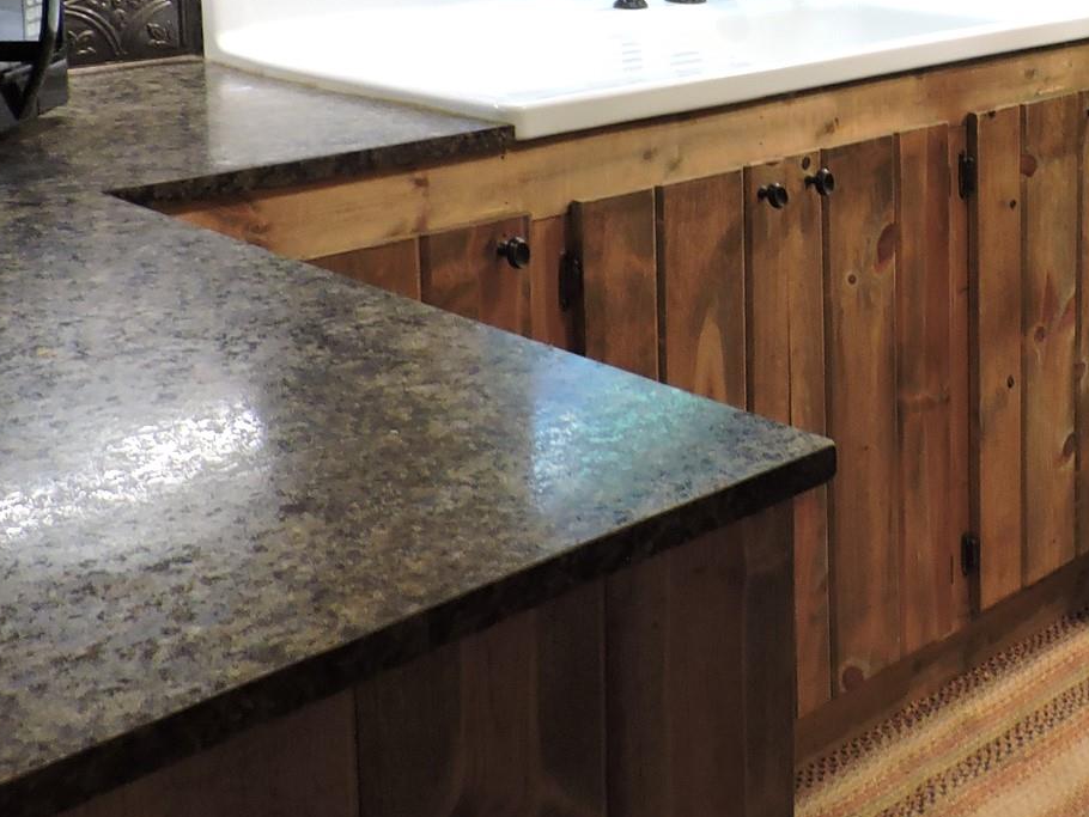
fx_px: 1699
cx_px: 1072
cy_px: -8
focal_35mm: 54
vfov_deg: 25.6
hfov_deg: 32.8
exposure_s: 1/15
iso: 400
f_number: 3
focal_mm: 4.3
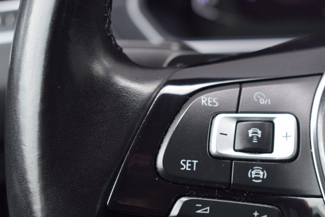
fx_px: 641
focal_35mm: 71
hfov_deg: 28.3
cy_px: 142
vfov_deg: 19.1
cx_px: 208
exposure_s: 1/125
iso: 400
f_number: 5.6
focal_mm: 36
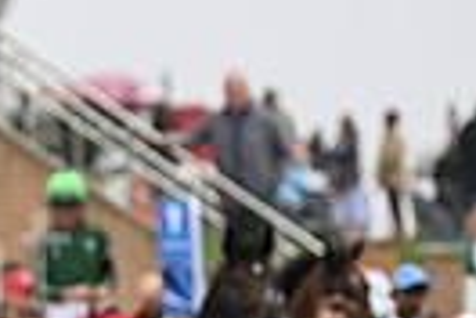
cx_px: -148
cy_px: 497
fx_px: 7827
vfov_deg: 2.3
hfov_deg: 3.5
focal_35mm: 592
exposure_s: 1/2000
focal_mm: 135
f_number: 2.8
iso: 1250
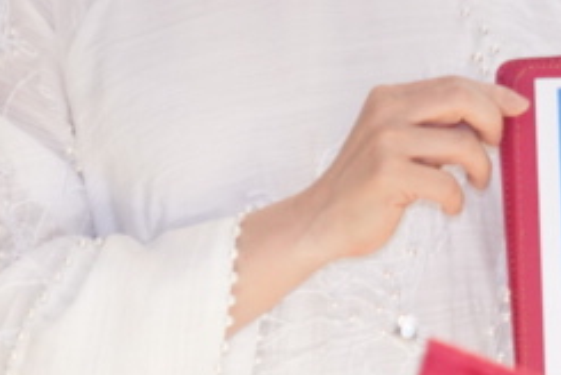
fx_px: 6163
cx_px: 840
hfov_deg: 5.2
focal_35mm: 395
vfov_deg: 3.5
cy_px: -121
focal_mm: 60
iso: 2500
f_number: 3.2
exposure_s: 1/125
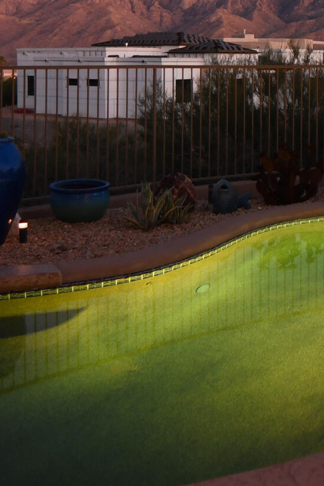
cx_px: 440
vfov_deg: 33.0
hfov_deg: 20.9
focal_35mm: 58
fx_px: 783
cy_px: 64
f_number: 2.8
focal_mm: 11
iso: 320
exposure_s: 1/5
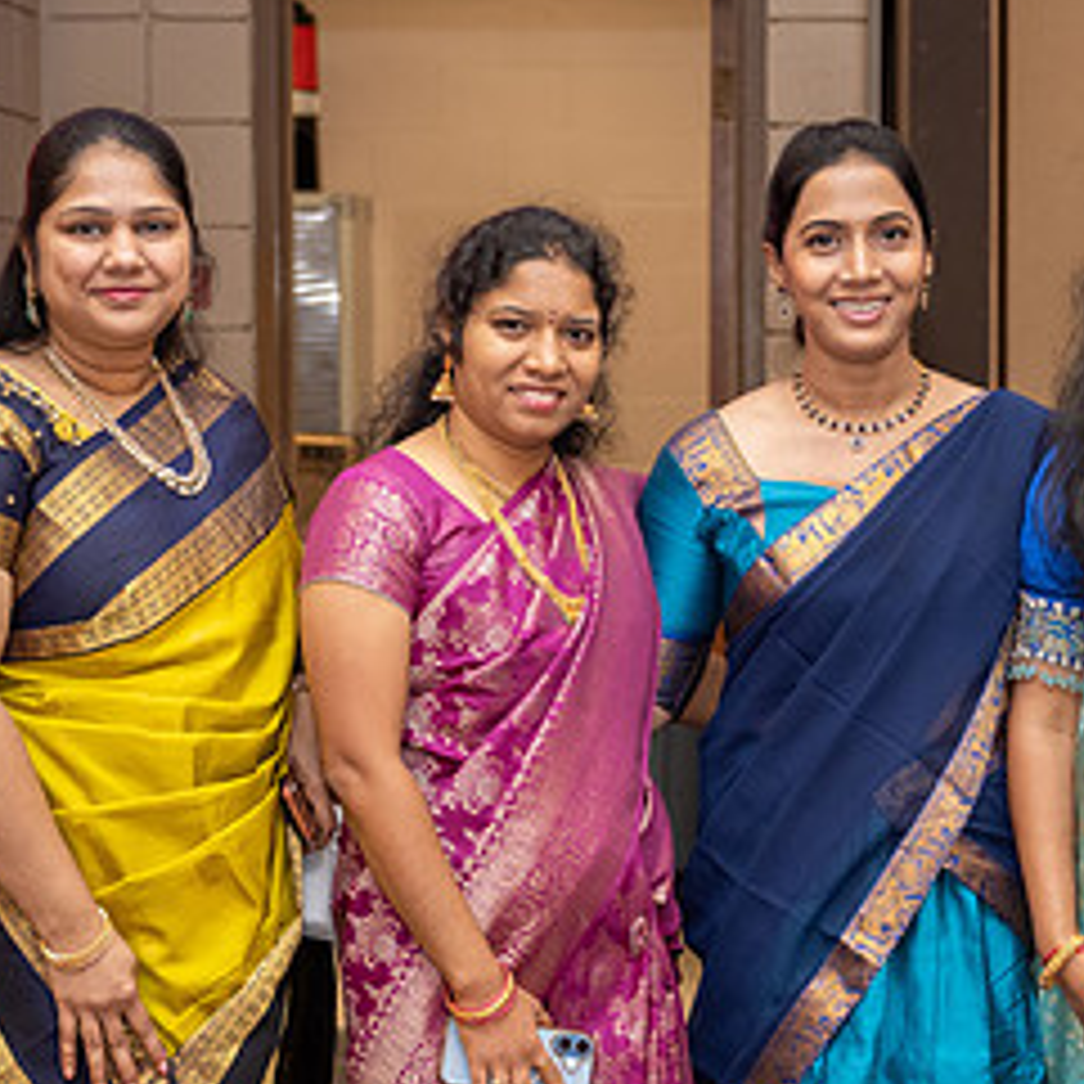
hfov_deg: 19.3
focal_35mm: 90
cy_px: 690
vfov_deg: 19.3
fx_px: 3189
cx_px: 697
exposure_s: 1/160
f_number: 2.8
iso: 1250
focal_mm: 44
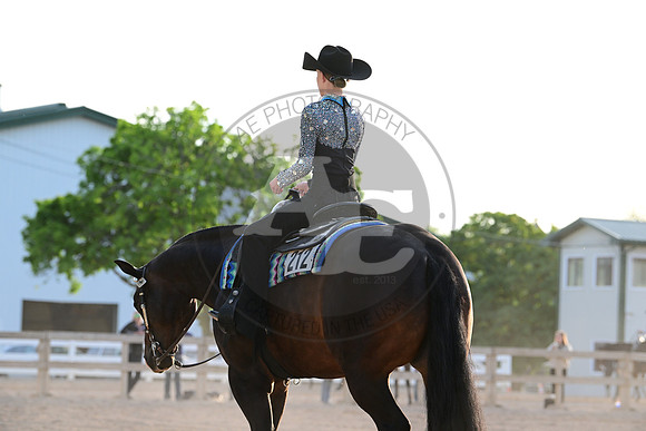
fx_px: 2513
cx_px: 323
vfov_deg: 9.8
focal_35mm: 140
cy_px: 216
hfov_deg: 14.7
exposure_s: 1/1600
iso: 1250
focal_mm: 140
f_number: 5
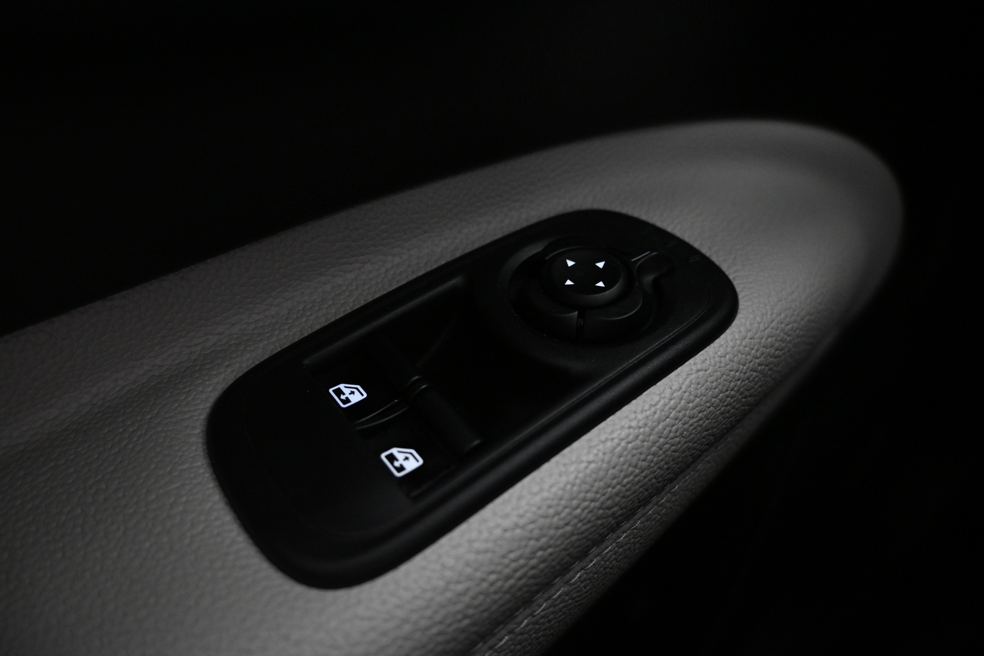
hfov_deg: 73.7
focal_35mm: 24
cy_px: 328
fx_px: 656
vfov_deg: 53.1
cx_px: 492
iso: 1600
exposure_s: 1/20
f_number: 3.5
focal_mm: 16
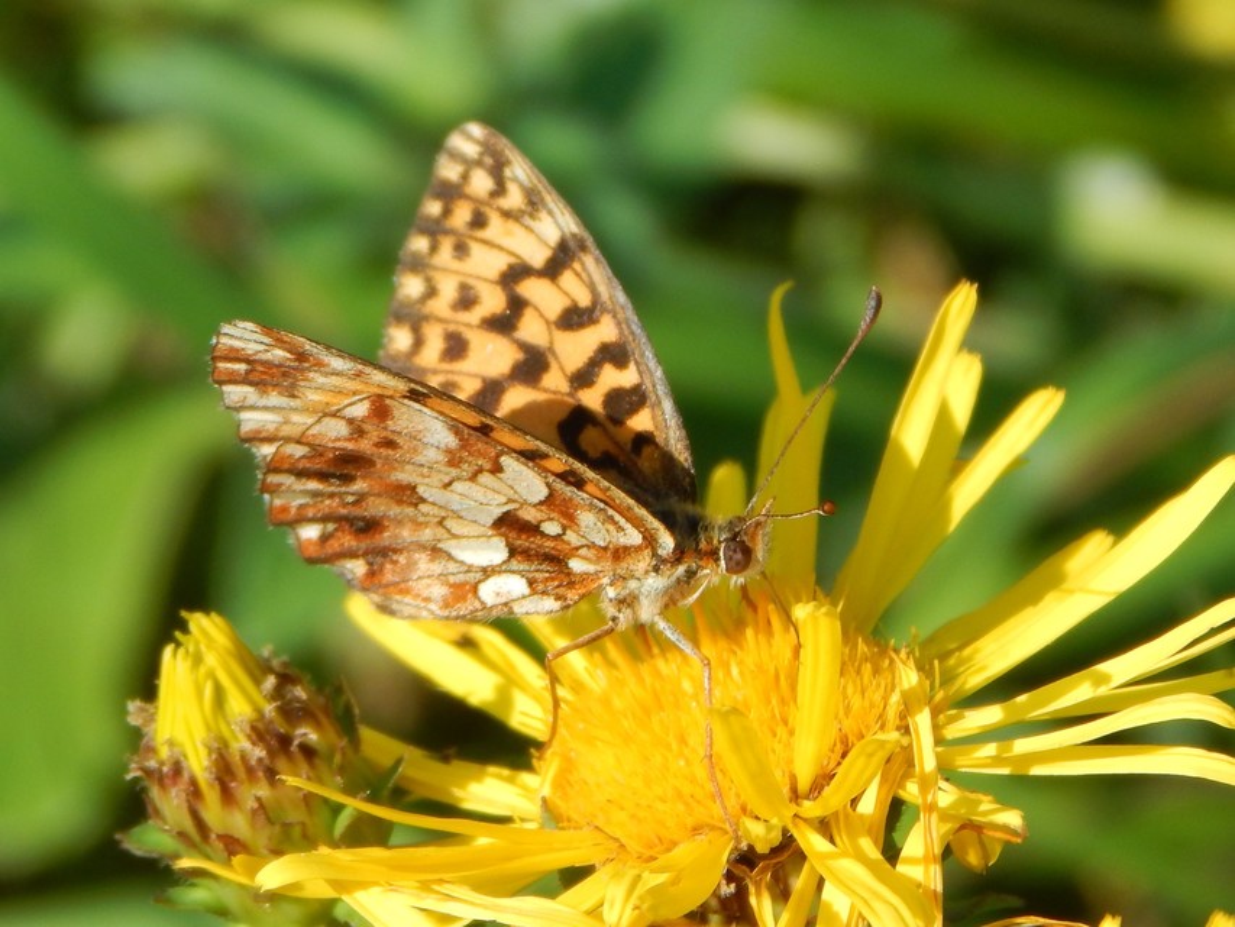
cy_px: 464
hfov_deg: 8.5
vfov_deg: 6.4
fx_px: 8278
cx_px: 618
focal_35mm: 232
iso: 125
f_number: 5.6
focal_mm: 41.7
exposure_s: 1/400
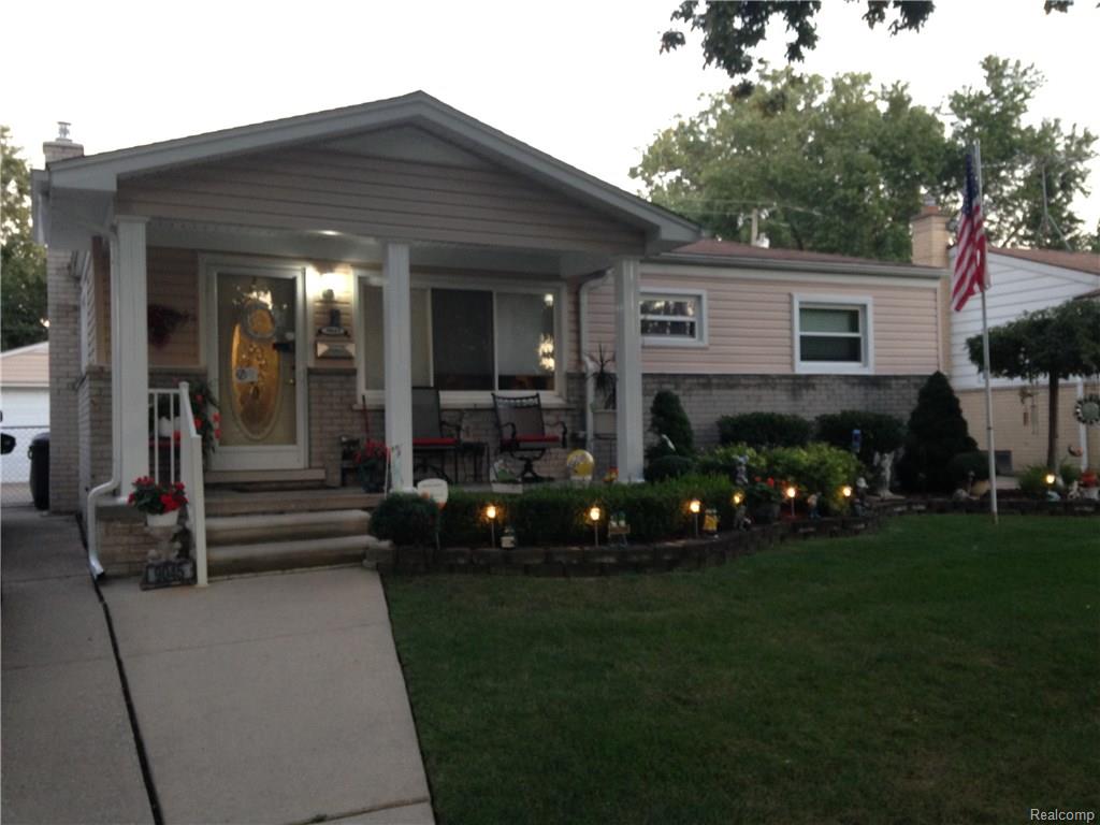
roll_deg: -0.3
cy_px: 412
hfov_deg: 55.4
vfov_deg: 42.9
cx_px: 550
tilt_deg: -0.2
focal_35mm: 33
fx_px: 1049
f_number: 2.4
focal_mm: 4.12
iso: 100
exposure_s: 1/20
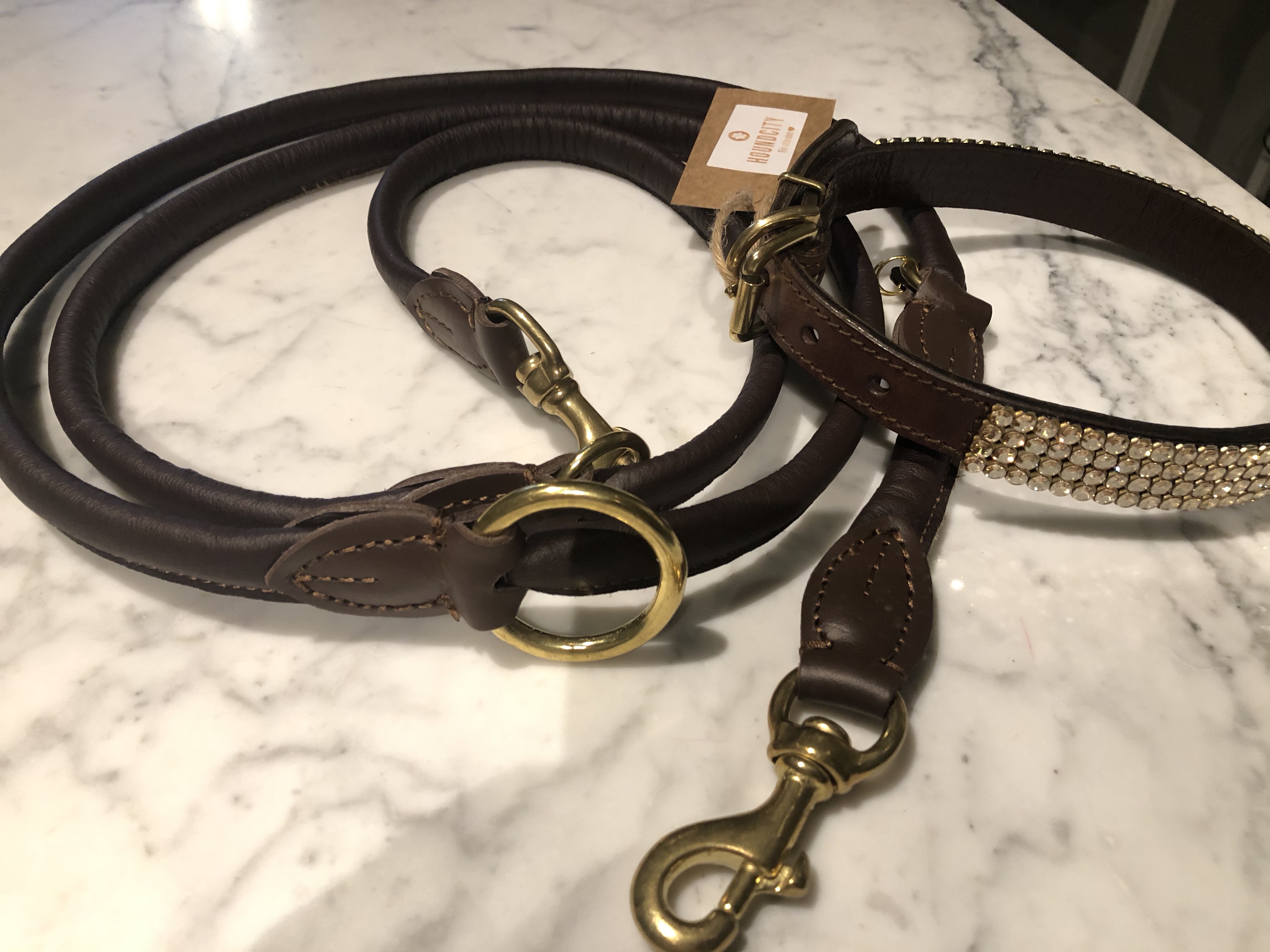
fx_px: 1027
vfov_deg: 49.7
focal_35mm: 28
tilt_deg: -44.8
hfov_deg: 63.4
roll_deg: -2.5
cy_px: 476
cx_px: 635
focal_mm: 3.99
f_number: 1.8
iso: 64
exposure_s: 1/17
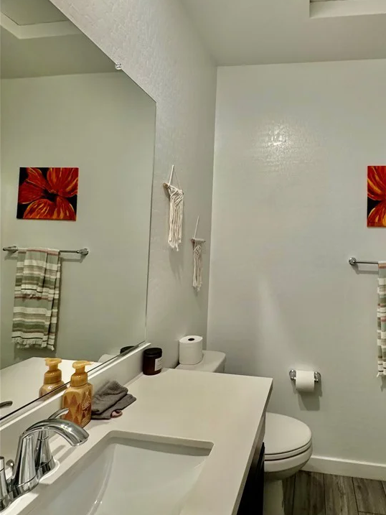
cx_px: 275
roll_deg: -2.5
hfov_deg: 63.3
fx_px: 297
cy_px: 235
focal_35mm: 20
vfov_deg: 81.5
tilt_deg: +3.1
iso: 320
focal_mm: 2.22
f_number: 2.2
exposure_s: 1/120
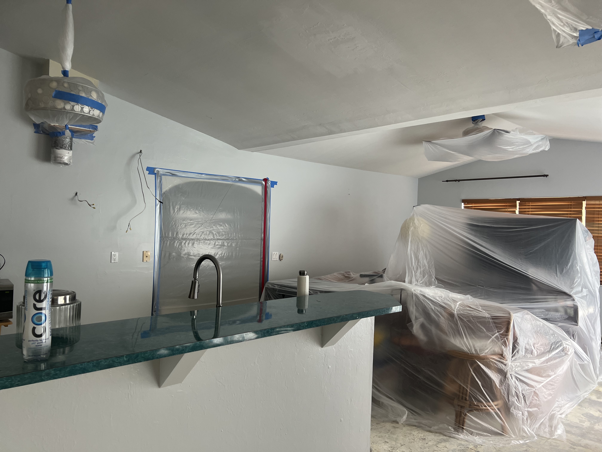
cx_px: 301
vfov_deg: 53.1
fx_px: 452
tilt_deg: -1.1
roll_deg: -1.2
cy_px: 226
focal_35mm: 26
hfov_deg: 67.3
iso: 125
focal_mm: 5.7
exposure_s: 1/109
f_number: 1.5
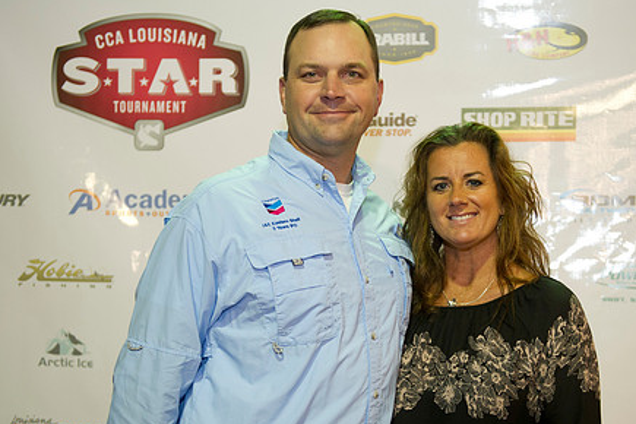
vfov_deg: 22.6
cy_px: 244
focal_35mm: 60
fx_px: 1060
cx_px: 364
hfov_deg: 33.3
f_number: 2.8
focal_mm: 45
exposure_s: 1/60
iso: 1250
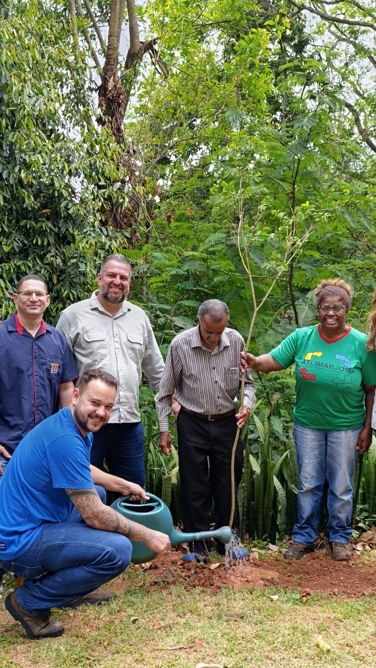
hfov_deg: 32.6
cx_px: 134
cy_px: 332
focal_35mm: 36
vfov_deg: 55.3
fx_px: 638
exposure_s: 1/120
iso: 64
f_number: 1.6
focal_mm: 6.14
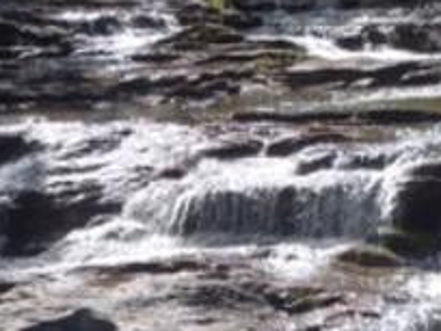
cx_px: 130
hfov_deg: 16.2
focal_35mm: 121
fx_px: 1542
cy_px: 381
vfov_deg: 12.0
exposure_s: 1/250
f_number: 4.6
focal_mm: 6.83
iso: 80
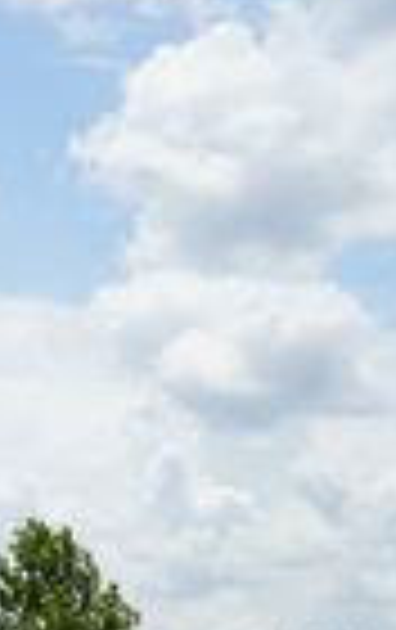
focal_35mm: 147
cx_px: -272
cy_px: 506
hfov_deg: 8.7
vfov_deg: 14.1
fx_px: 2528
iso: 100
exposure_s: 1/200
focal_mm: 47
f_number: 11
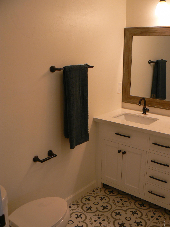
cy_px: 114
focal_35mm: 36
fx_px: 236
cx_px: 85
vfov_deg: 51.4
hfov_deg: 39.7
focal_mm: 6
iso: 80
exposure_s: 1/40
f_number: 2.8
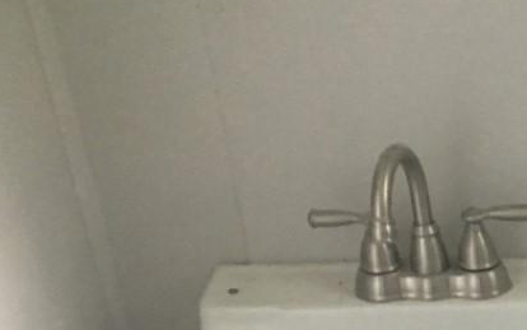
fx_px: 1537
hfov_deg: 17.3
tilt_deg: -30.6
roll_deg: -0.2
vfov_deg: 11.5
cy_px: 558
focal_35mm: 107
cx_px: 816
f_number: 2.2
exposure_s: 1/30
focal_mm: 4.15
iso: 160
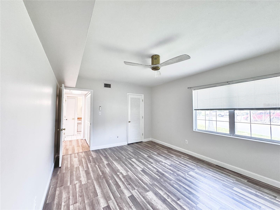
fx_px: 113
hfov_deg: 102.1
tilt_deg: +2.5
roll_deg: -0.2
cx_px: 140
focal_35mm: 14
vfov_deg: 85.7
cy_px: 105
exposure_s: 1/120
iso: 200
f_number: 2.2
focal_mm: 2.22
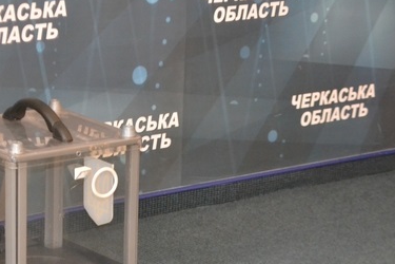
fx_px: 1545
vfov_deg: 9.7
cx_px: 116
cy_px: 202
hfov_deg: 14.5
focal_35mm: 141
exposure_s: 1/60
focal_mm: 55
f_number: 5.6
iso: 3200
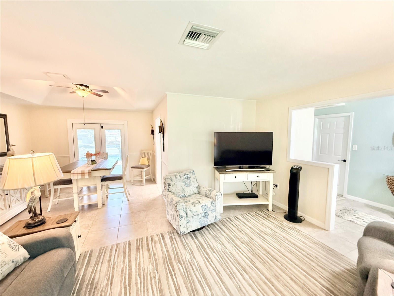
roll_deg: +0.5
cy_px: 148
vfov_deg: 85.7
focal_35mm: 14
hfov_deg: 102.1
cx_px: 197
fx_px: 159
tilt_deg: -4.7
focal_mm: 2.22
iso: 640
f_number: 2.2
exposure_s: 1/120
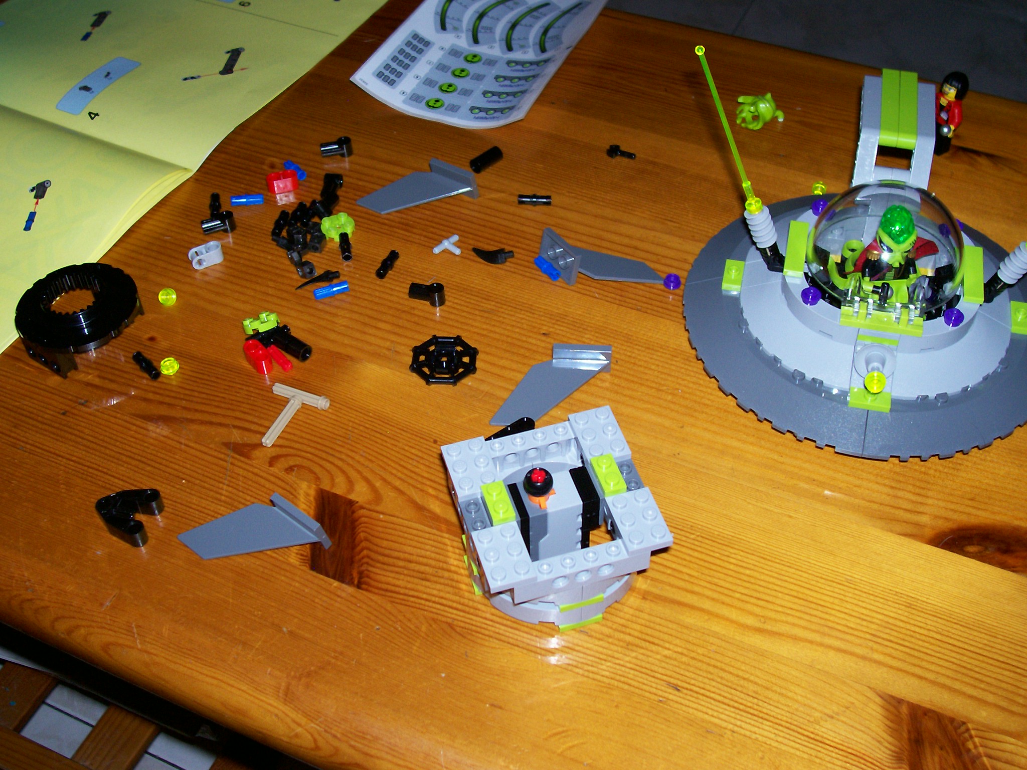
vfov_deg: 34.3
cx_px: 514
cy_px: 385
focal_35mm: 42
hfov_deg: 44.8
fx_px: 1246
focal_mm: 7
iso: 80
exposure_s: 1/68.5
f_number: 2.9
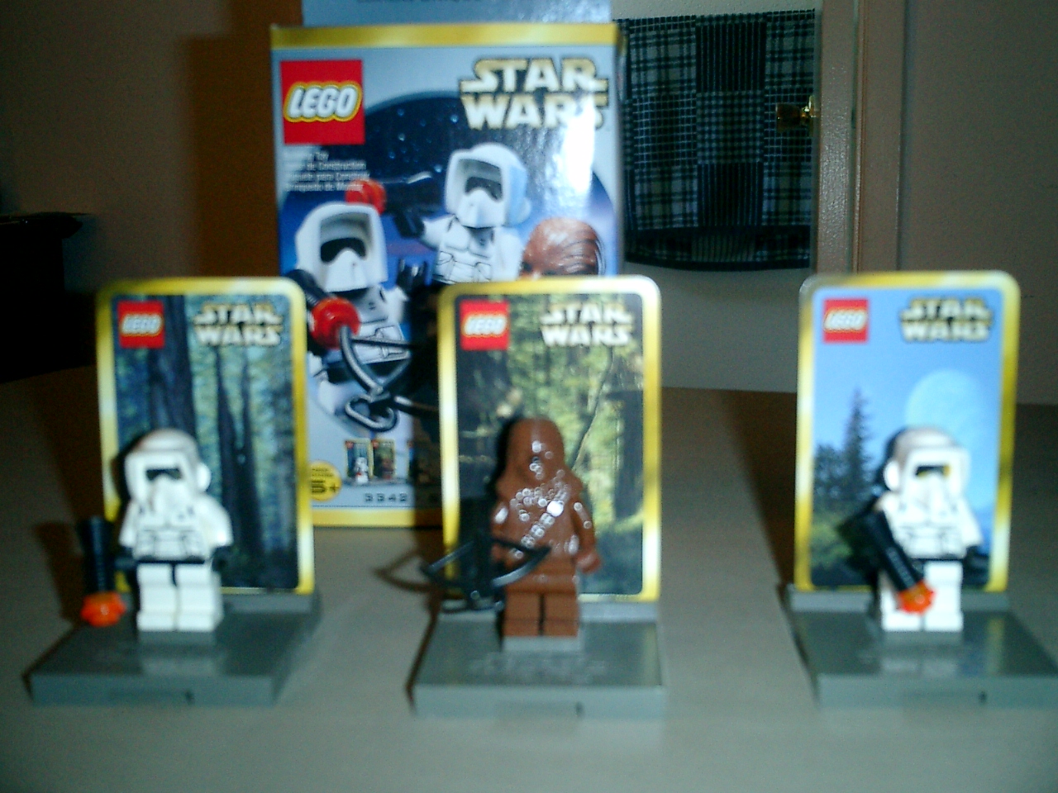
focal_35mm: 36
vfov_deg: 39.7
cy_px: 396
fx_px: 1100
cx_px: 529
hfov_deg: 51.4
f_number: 3.2
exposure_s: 1/30
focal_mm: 7.5
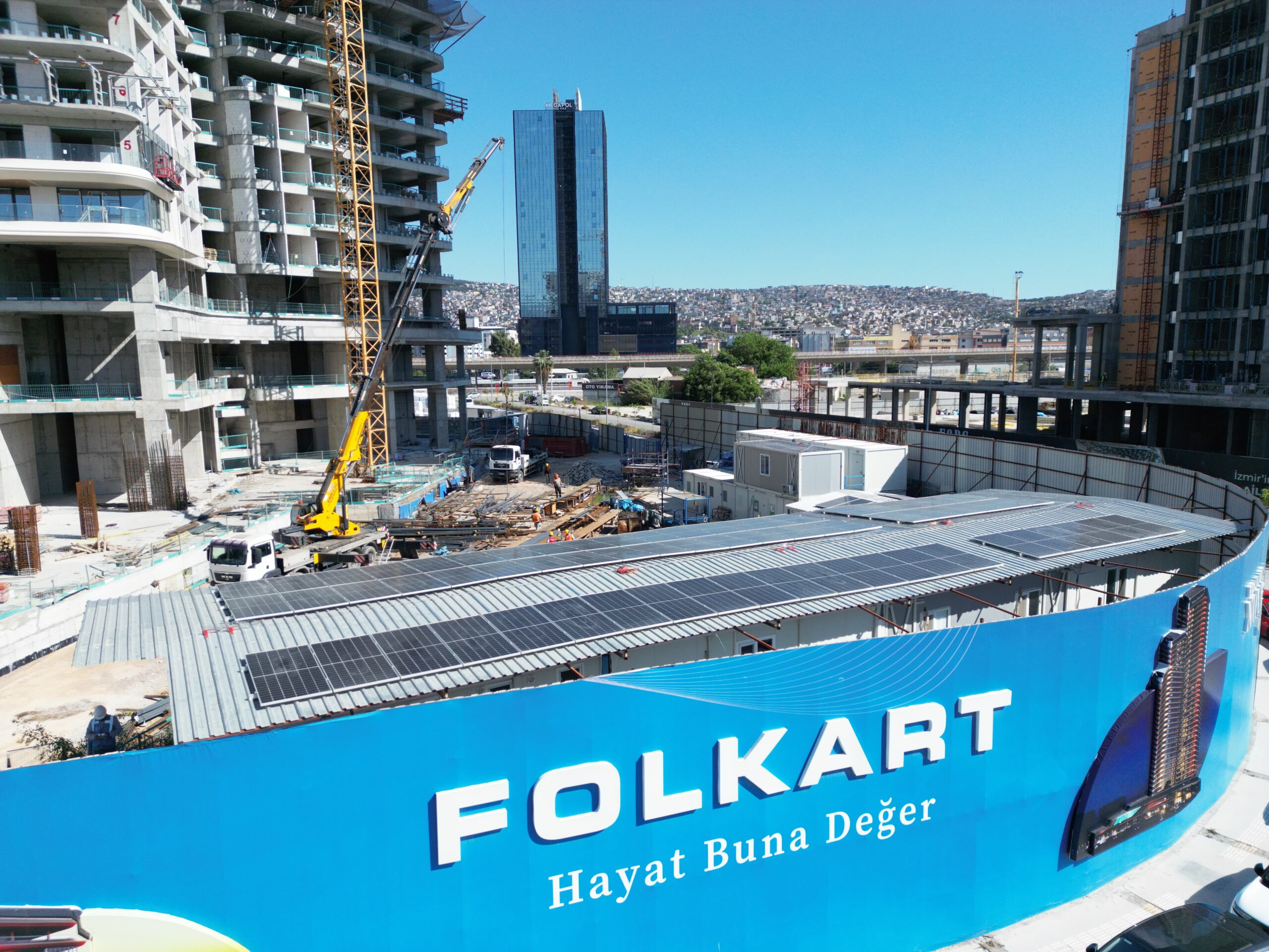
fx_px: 880
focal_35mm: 24
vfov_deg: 56.8
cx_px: 634
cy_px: 476
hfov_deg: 71.6
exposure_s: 1/3000
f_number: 1.7
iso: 200
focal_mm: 6.72
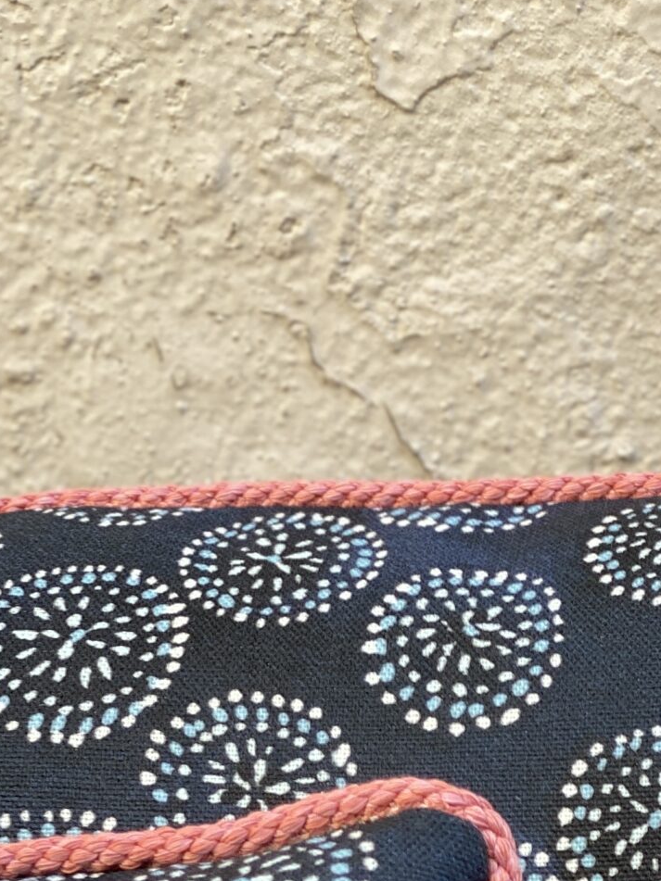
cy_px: 1137
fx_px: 3565
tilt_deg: -21.9
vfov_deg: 13.6
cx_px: 528
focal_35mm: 140
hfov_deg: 10.6
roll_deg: +3.6
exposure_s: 1/122
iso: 50
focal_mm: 6
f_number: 2
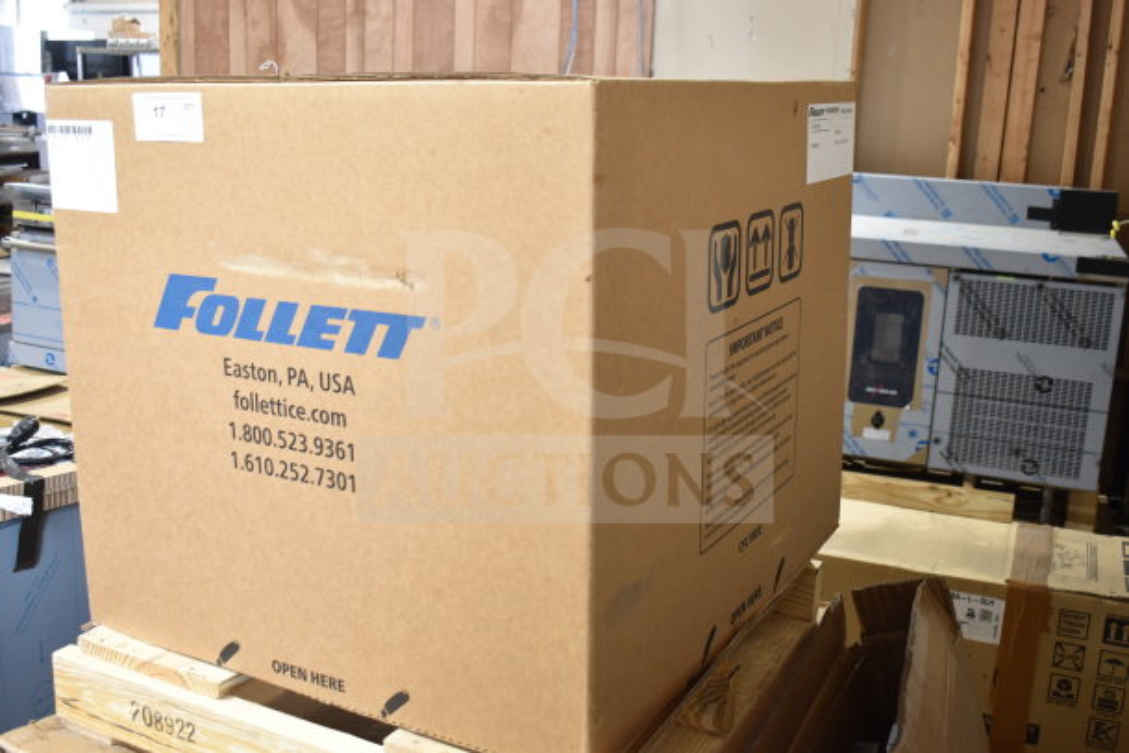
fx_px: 1176
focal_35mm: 38
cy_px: 376
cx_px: 564
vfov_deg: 35.5
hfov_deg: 51.3
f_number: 4
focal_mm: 25
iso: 640
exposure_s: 1/40
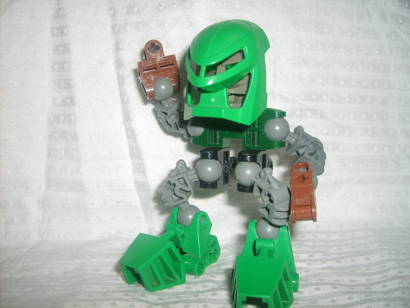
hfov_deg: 52.6
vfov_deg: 40.7
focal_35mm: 35
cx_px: 205
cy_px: 154
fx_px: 415
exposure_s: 1/45
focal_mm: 5.8
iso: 100
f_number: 2.8
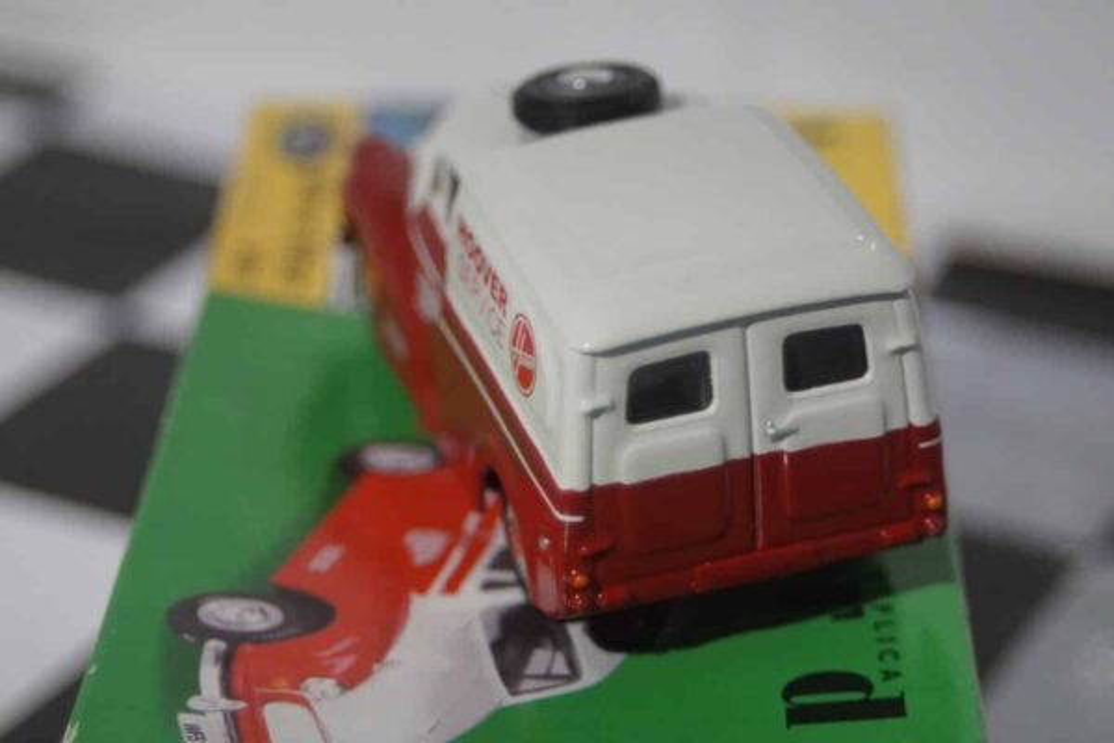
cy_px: 372
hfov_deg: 19.5
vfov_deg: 13.0
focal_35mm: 105
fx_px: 3249
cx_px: 557
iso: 2000
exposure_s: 1/160
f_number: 5.6
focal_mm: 70
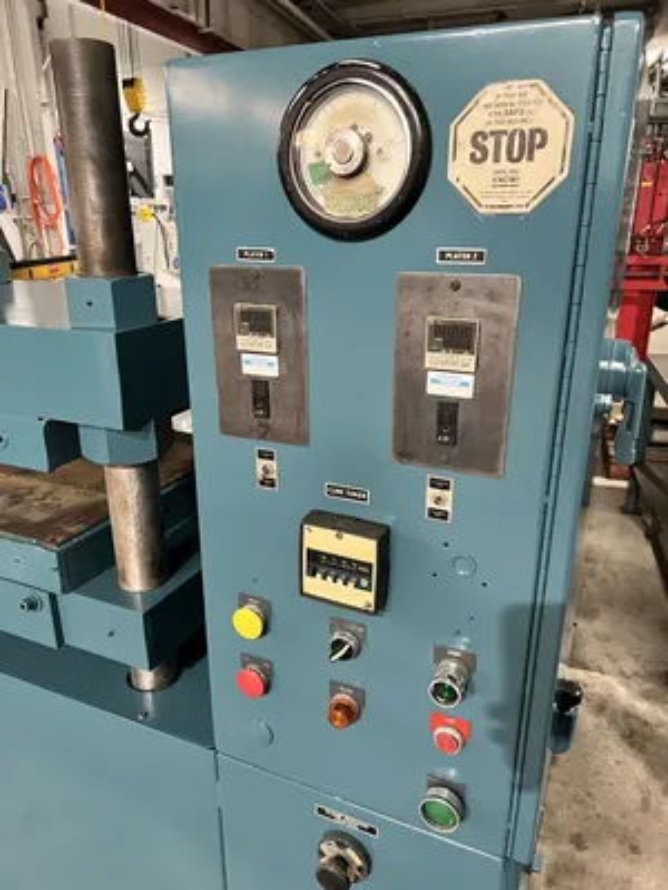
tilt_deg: -20.3
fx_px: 669
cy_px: 445
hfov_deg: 53.1
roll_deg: +0.0
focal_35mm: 26
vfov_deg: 67.3
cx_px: 334
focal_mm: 5.7
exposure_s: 1/60
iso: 320
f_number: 1.5
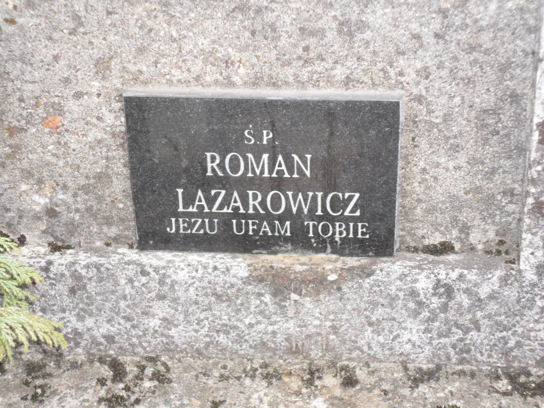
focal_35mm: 74
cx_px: 272
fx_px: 1163
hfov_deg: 26.3
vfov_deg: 19.9
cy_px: 204
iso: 120
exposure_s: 1/60
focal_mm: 13.2
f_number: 3.9
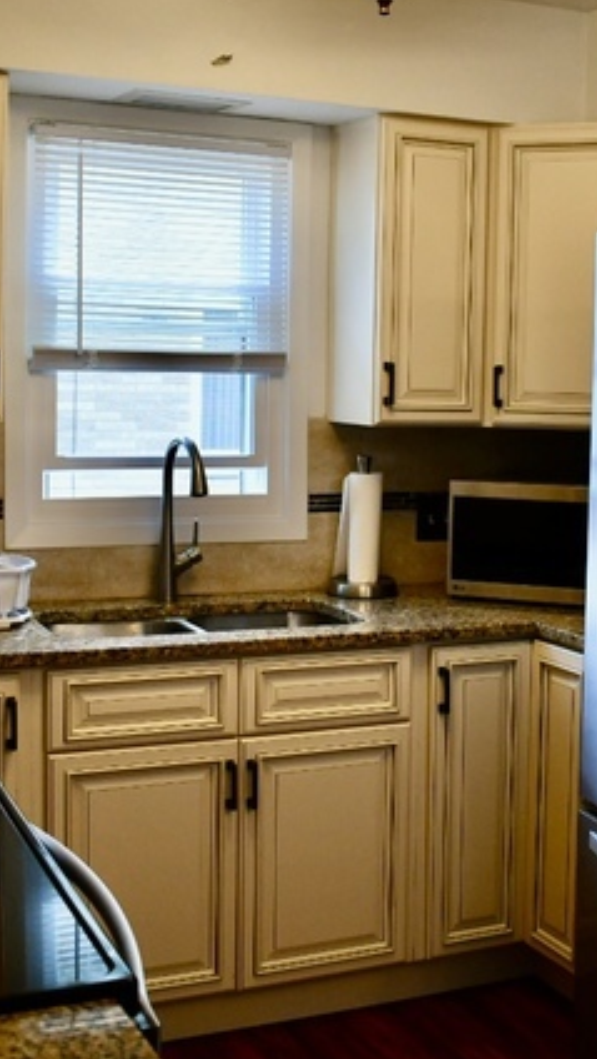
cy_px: 452
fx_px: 1405
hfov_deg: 23.7
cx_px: 452
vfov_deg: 41.2
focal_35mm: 50
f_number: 3.5
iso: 800
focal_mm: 18
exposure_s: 1/250
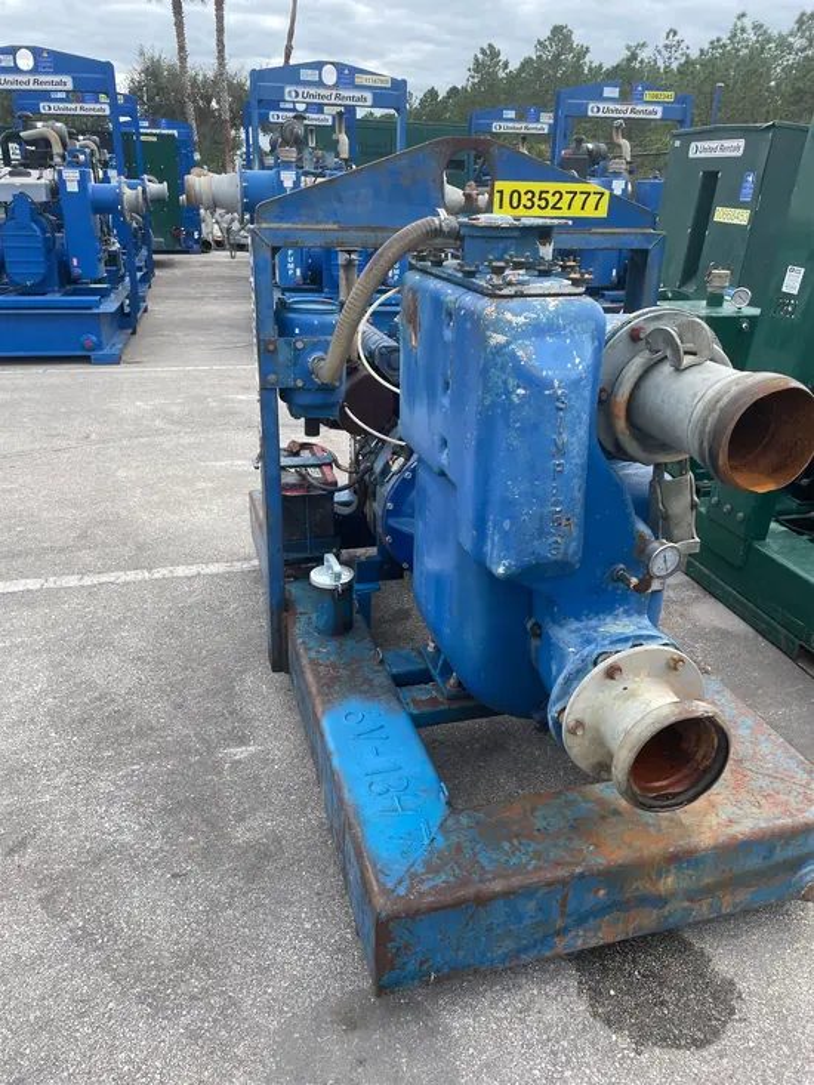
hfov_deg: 53.1
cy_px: 542
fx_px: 815
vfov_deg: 67.3
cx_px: 407
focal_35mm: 26
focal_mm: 4.2
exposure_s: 1/662
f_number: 1.6
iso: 32
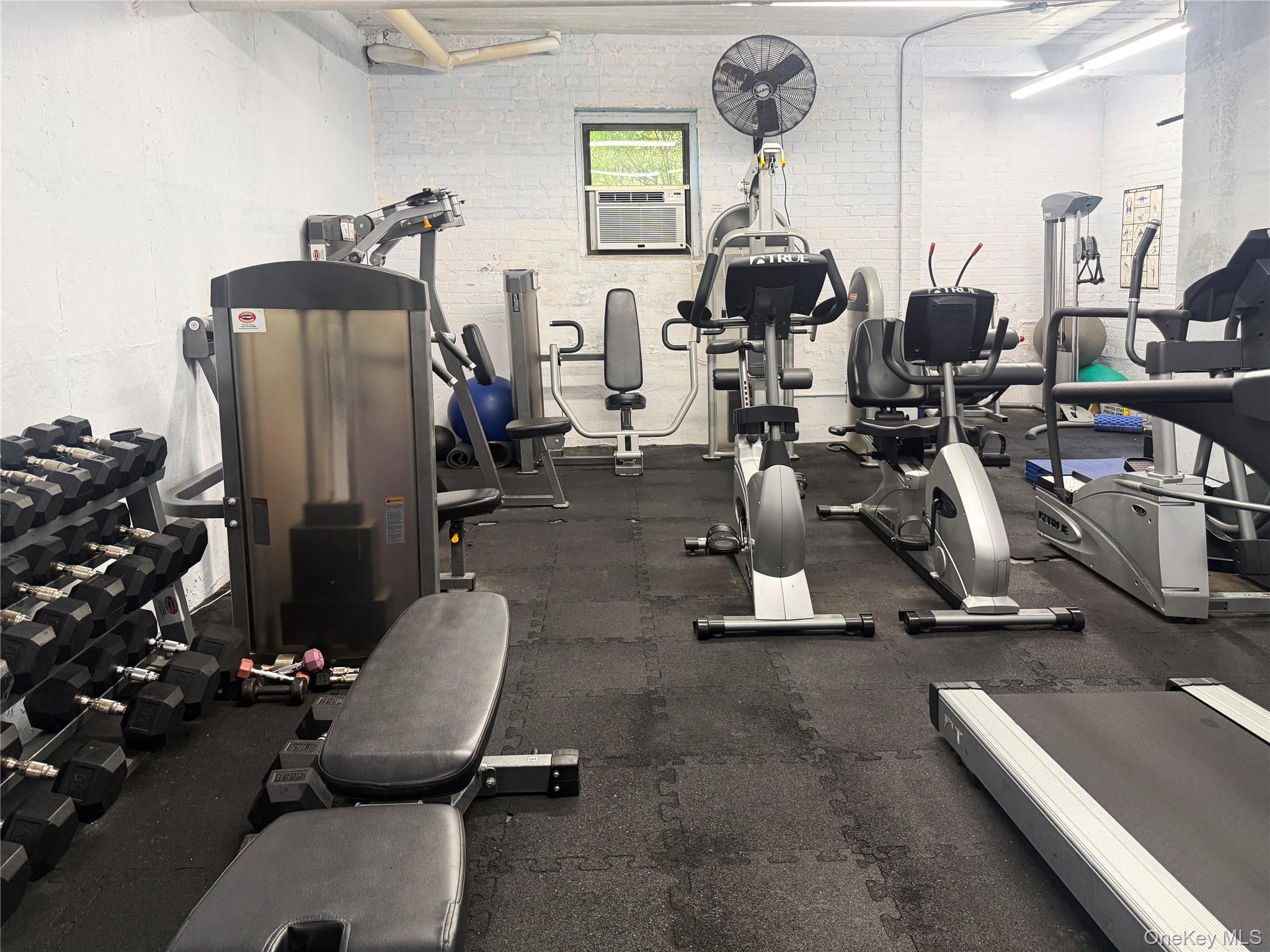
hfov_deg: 71.6
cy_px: 476
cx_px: 635
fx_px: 881
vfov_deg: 56.8
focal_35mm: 24
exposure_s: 1/60
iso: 250
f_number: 1.78
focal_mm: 6.76
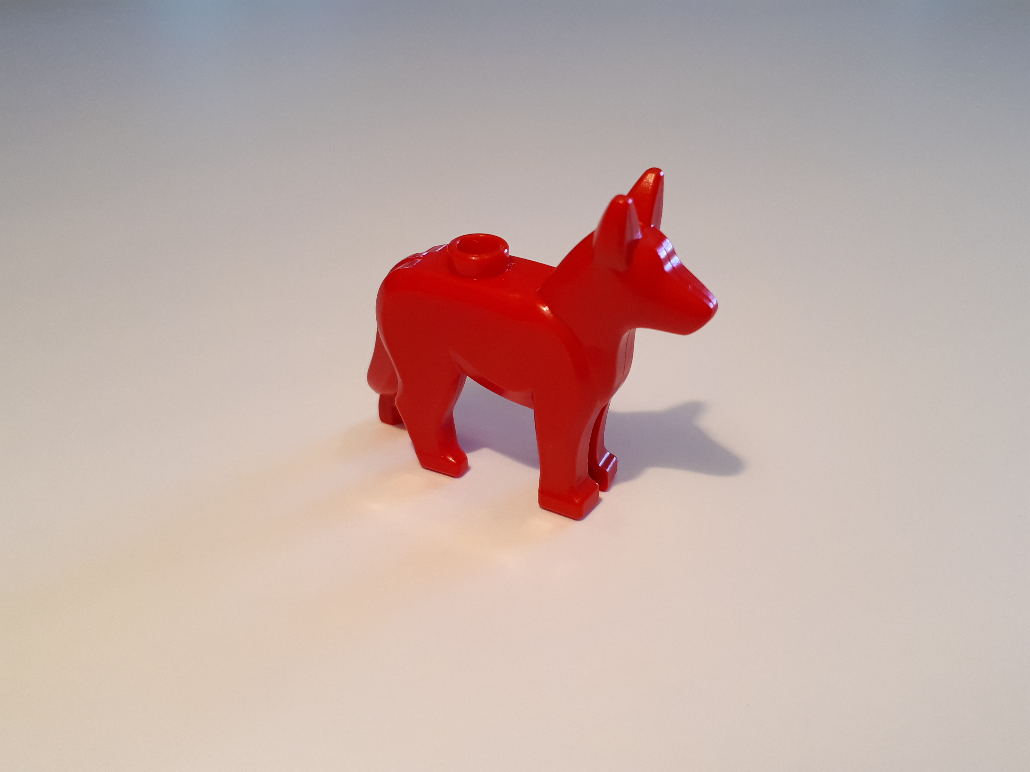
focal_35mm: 27
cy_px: 386
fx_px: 803
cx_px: 515
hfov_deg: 65.3
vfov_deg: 51.4
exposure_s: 1/100
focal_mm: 3.6
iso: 64
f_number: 1.9
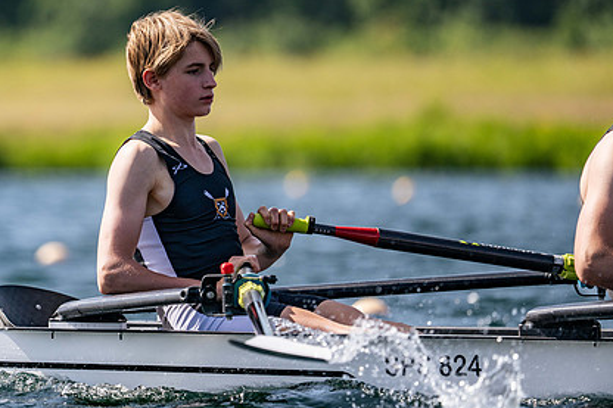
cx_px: 190
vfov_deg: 2.5
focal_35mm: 558
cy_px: 173
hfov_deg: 3.7
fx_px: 9497
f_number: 4.5
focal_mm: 400
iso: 250
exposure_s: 1/2500
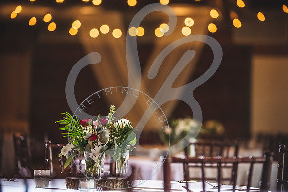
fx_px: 1000
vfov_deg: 11.0
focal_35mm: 125
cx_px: 144
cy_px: 96
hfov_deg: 16.4
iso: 1000
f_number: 2.8
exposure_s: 1/320
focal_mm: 125
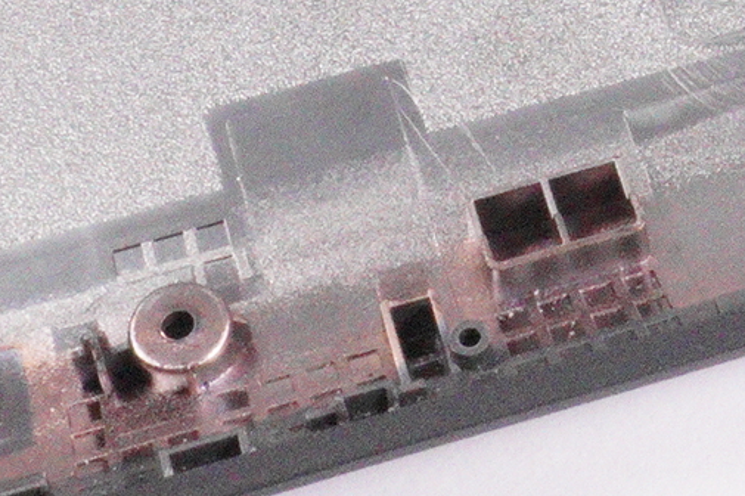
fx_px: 2957
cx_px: 726
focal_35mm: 143
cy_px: -242
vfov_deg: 9.3
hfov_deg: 14.2
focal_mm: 16
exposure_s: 1/200
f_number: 20
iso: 6400
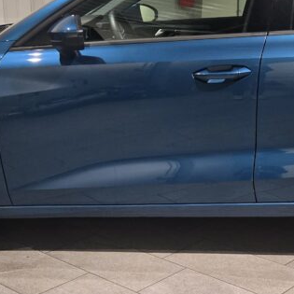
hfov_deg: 25.8
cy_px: 159
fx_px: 634
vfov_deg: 26.1
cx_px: 218
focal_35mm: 66
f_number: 1.8
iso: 500
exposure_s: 1/100
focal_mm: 5.4
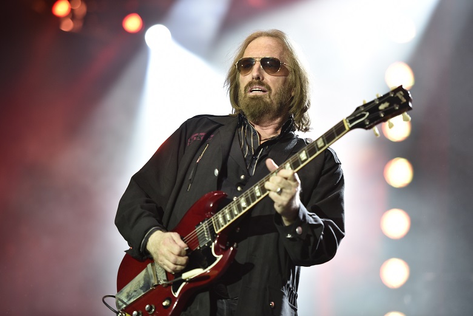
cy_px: 158
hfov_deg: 12.8
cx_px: 236
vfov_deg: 8.6
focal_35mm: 160
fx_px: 2102
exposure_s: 1/320
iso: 1250
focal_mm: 160
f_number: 2.8
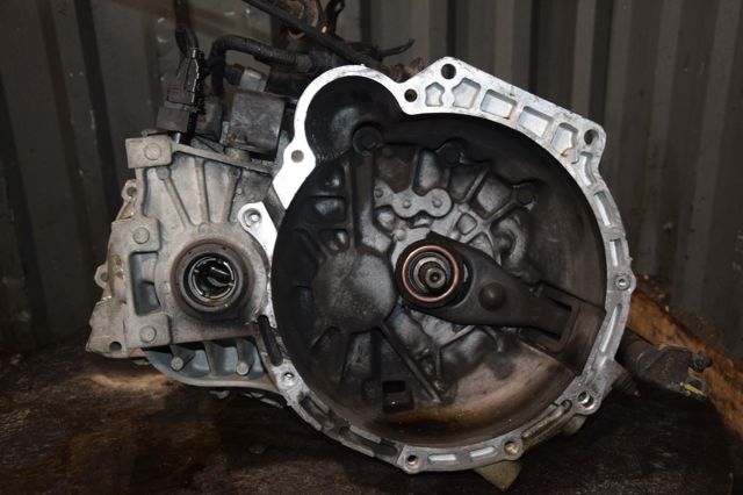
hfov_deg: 43.6
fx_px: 928
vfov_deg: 29.8
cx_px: 372
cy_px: 248
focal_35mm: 45
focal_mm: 30
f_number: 5
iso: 800
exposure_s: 1/60
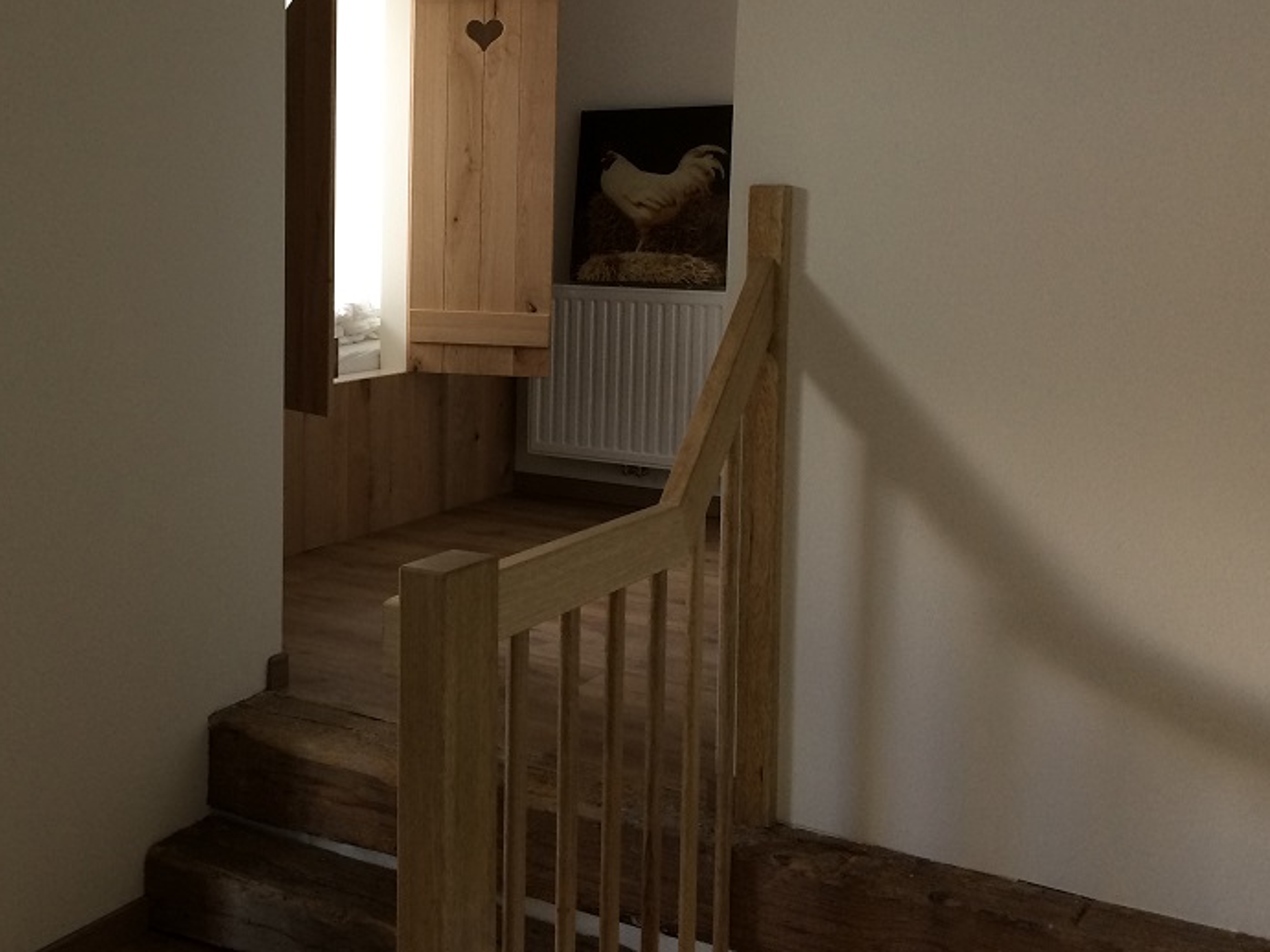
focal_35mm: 43
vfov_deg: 33.4
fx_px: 1577
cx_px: 366
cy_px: 347
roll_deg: +0.2
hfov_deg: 42.9
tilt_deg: -4.6
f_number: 2.2
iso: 100
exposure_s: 1/33
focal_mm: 4.15
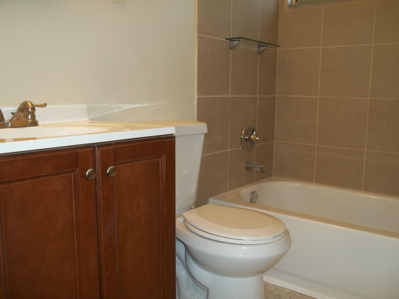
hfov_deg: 55.4
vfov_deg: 42.9
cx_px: 200
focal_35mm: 33
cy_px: 150
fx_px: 380
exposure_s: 1/30
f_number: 3.3
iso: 64
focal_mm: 5.9
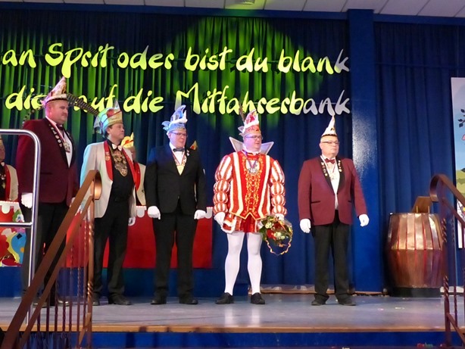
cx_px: 232
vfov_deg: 30.9
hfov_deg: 40.4
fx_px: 632
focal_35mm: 47
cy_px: 174
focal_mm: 8.4
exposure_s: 1/125
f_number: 4
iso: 1600
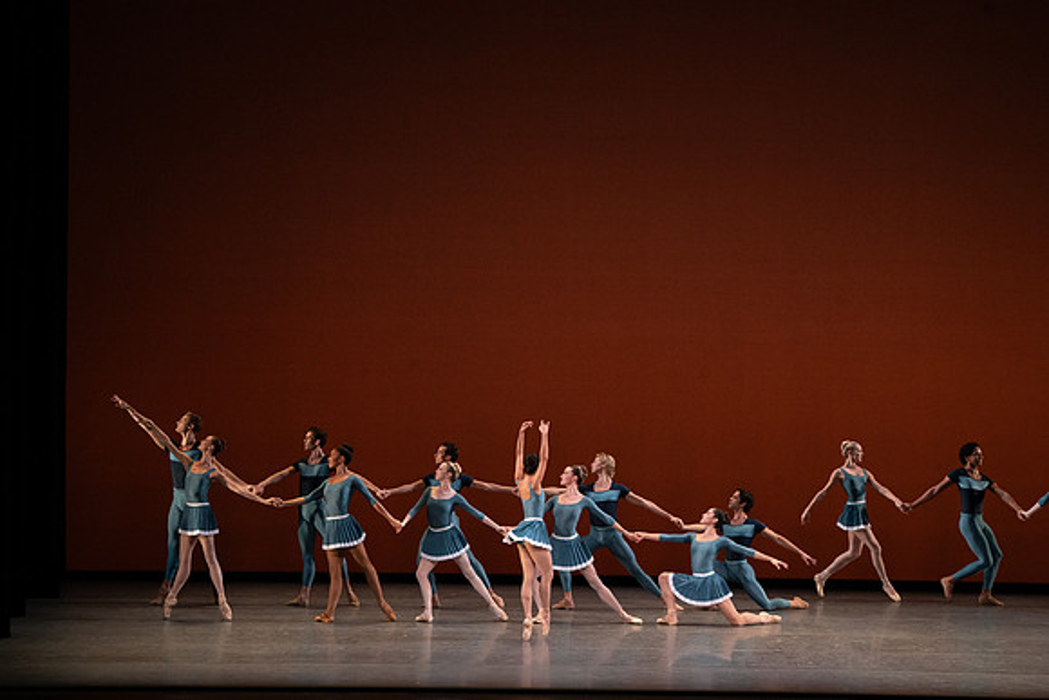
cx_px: 524
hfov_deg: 14.5
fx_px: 4109
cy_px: 350
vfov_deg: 9.7
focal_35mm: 141
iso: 5000
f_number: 9
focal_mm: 141
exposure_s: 1/400
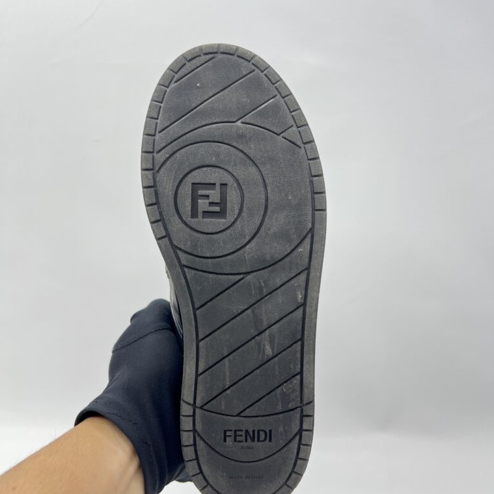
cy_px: 262
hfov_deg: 52.5
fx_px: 501
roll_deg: +0.0
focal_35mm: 31
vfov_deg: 52.5
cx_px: 247
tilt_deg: -15.7
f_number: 1.5
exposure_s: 1/100
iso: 40
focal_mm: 5.7
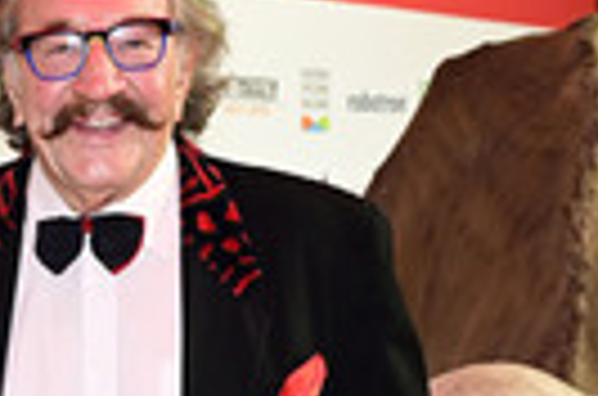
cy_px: 436
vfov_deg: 12.0
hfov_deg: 18.0
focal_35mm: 112
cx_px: 34
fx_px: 1856
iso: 1250
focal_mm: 33
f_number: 5
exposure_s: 1/200
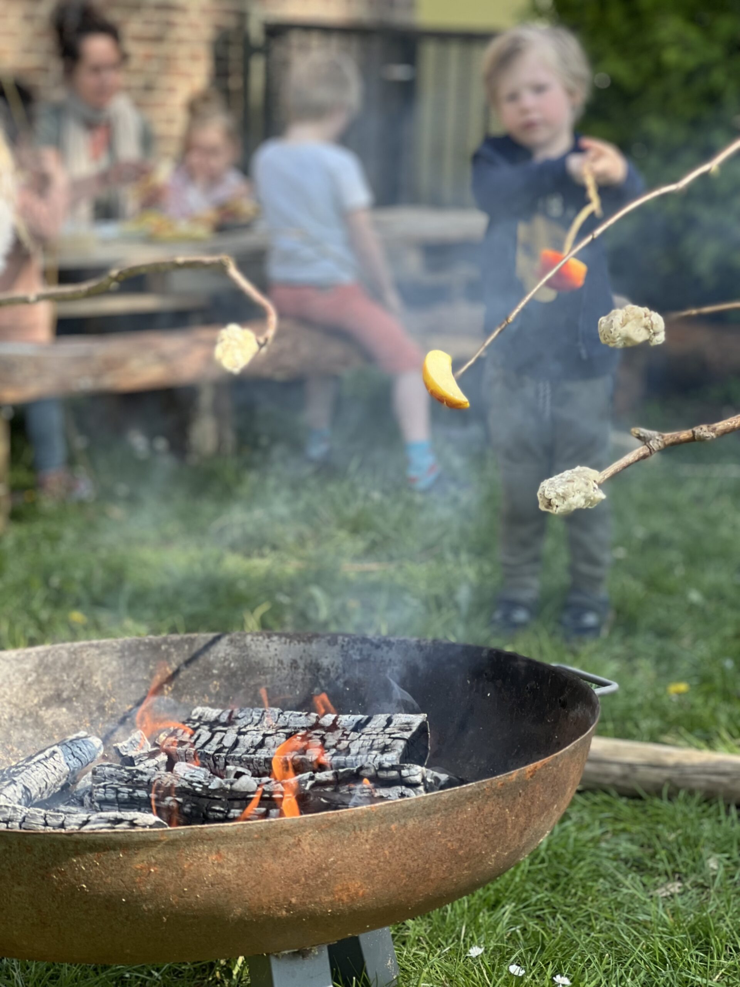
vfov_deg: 25.3
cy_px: 494
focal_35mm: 77
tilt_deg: -10.9
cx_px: 370
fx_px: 2195
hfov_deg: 19.1
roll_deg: -1.1
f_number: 2.8
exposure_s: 1/158
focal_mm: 9
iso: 32
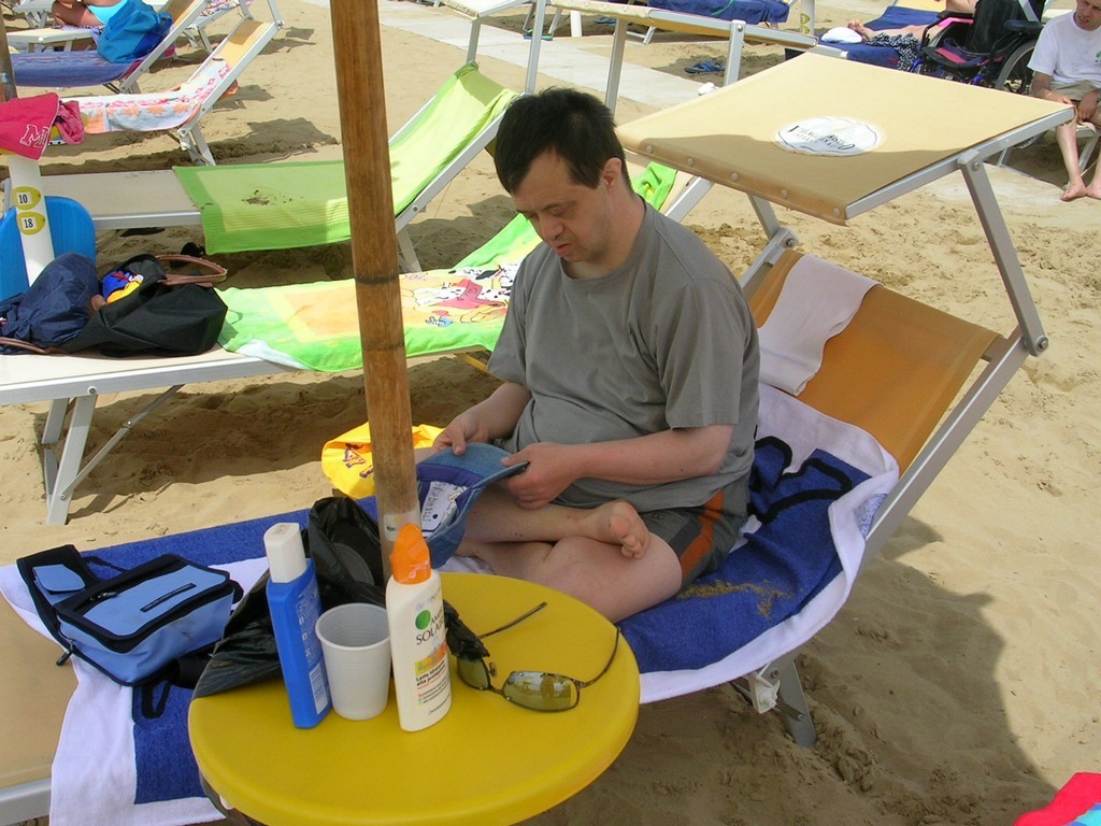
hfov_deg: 43.9
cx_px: 550
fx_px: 1368
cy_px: 413
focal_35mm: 43
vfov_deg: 33.6
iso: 50
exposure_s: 1/354
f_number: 5.9
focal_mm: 6.6
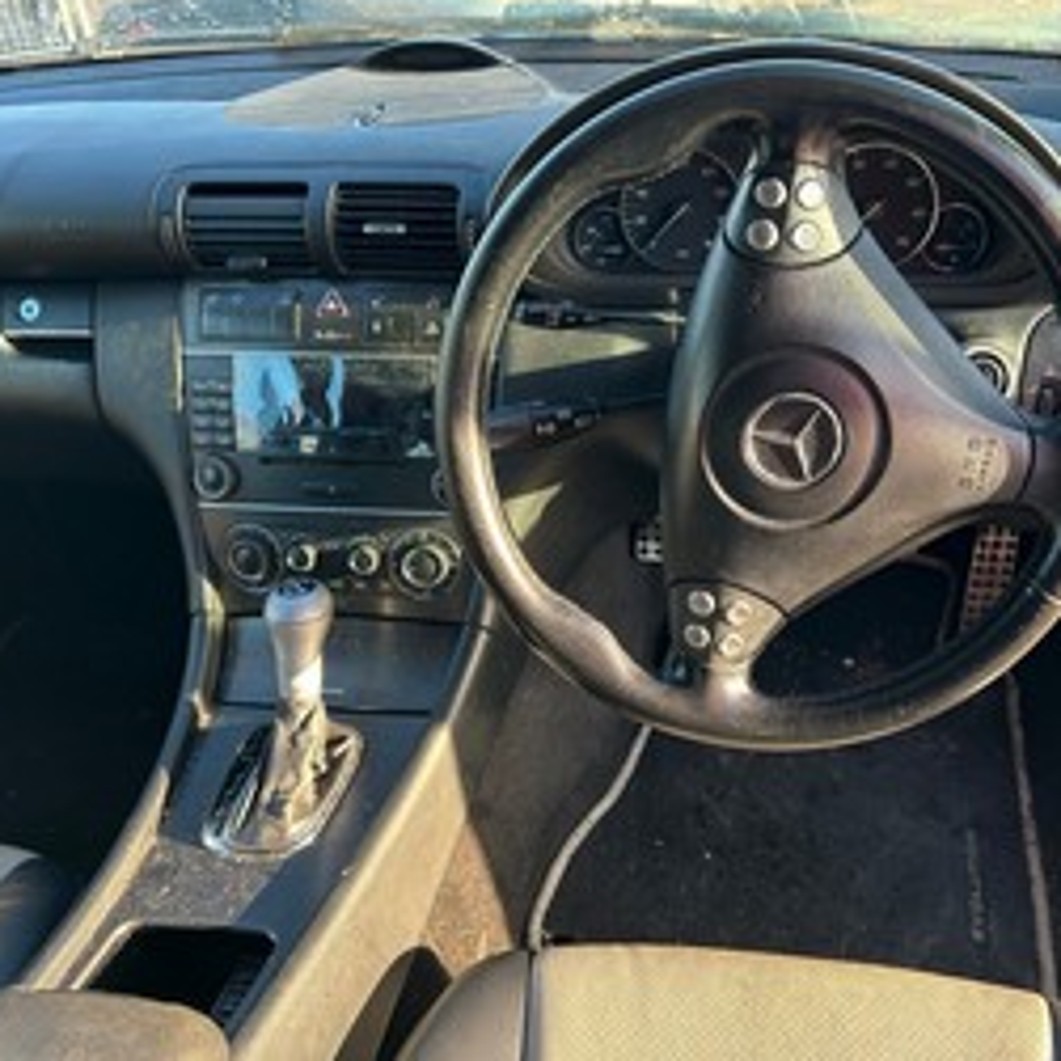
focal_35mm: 32
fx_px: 1110
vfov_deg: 51.1
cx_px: 626
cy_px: 533
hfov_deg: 50.8
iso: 64
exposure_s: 1/121
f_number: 1.5
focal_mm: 5.7
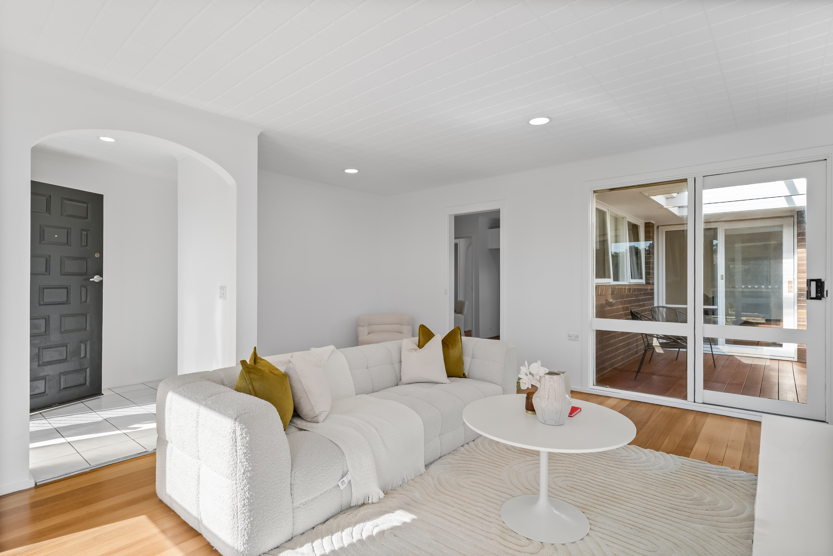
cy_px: 278
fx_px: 416
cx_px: 416
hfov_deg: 90.0
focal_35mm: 18
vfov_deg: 67.4
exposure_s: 1/80
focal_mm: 18
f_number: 8
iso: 400
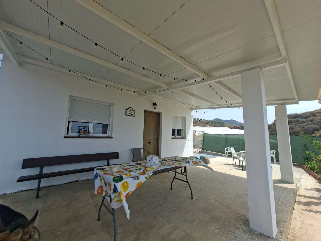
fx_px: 121
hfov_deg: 106.2
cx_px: 160
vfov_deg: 89.9
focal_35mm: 13
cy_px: 120
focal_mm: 1.74
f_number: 2.2
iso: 40
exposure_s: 1/797
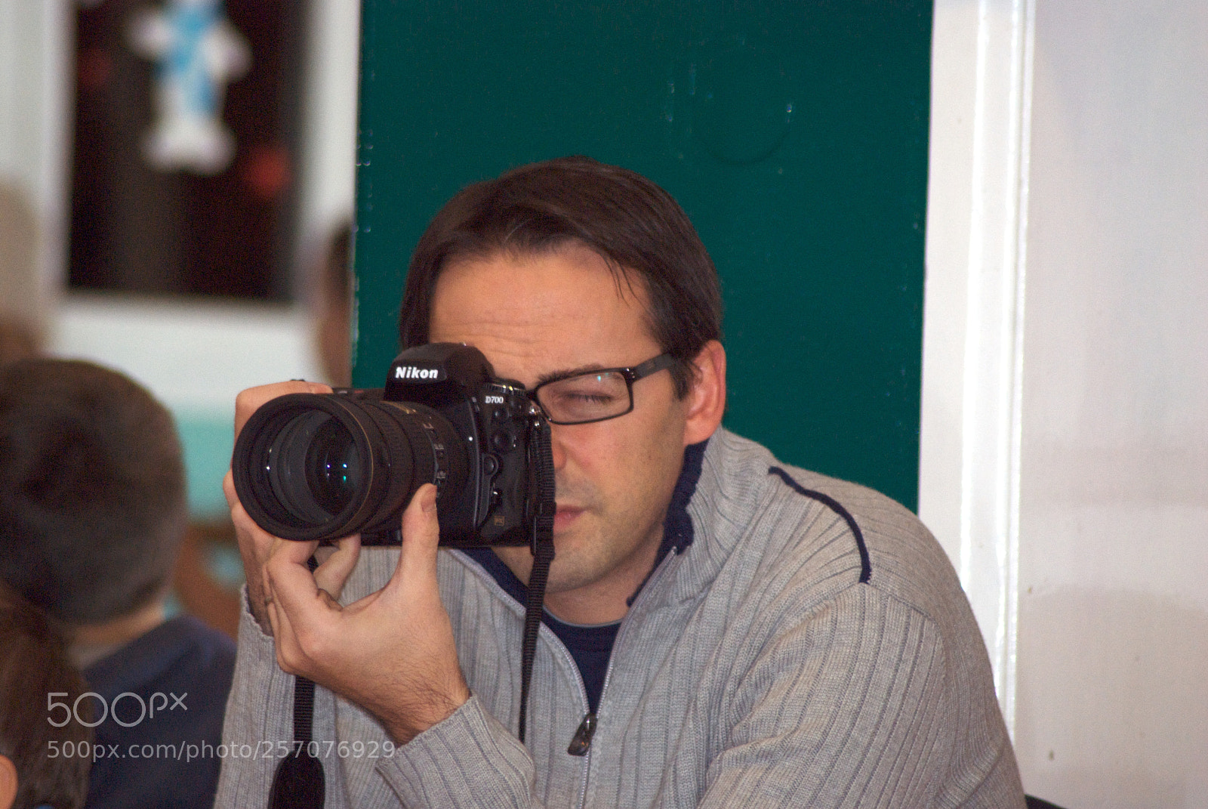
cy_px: 404
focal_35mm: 450
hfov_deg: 4.6
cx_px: 604
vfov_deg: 3.1
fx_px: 15118
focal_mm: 300
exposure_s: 1/80
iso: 1100
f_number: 5.6
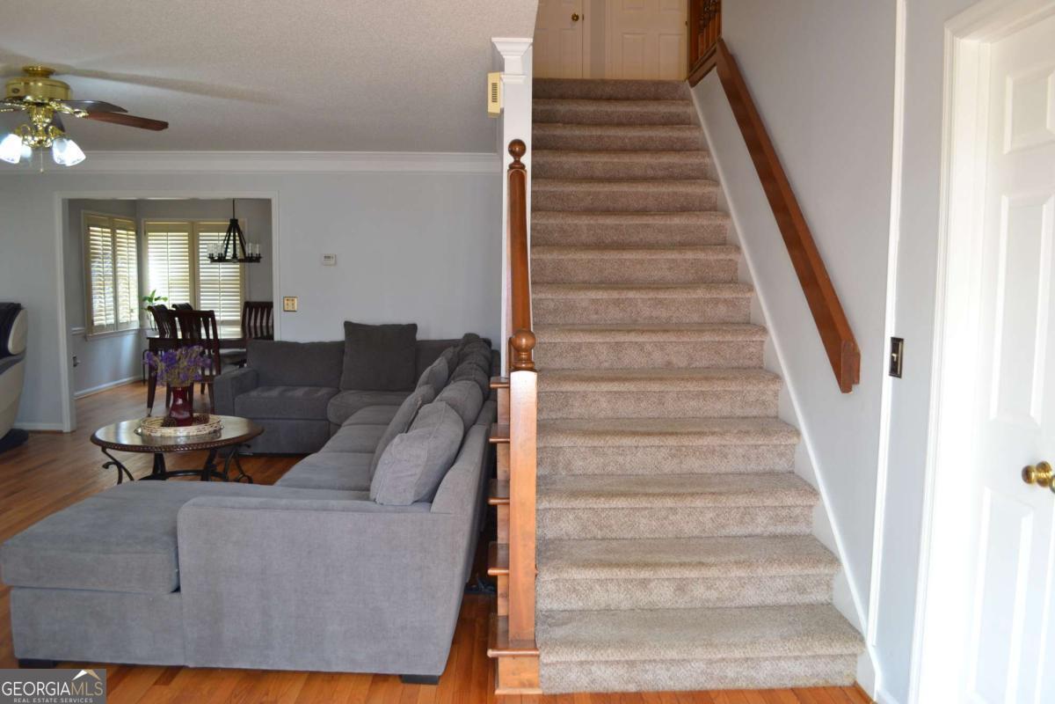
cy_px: 352
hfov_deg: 67.4
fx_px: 791
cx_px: 528
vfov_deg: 47.9
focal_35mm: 27
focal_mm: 18
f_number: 3.5
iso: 400
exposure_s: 1/25
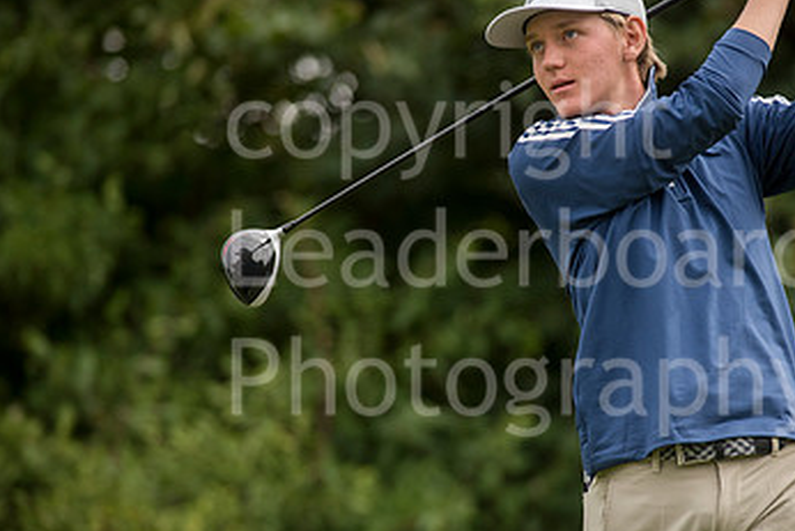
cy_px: 270
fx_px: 11112
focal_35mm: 503
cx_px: 528
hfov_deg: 4.1
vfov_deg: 2.7
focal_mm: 300
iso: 500
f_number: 4
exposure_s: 1/2500
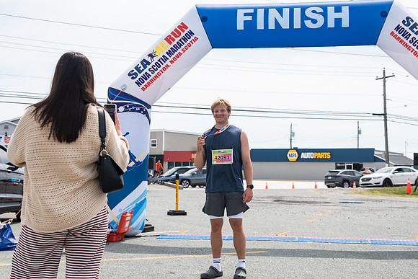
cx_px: 217
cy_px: 115
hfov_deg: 33.8
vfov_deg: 22.9
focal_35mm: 59
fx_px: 688
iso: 800
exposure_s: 1/4000
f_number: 4
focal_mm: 48
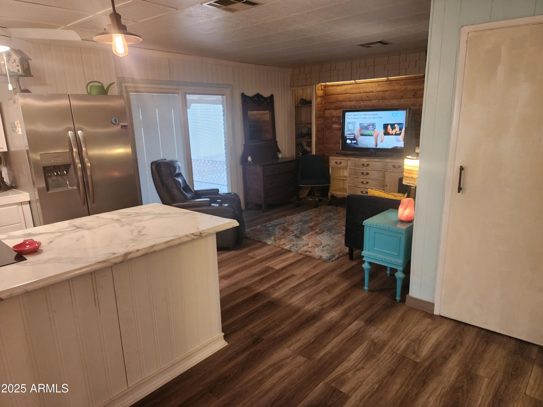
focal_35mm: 23
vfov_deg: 58.9
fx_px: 361
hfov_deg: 73.9
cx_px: 272
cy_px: 204
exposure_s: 1/120
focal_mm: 6.4
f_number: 1.8
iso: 640
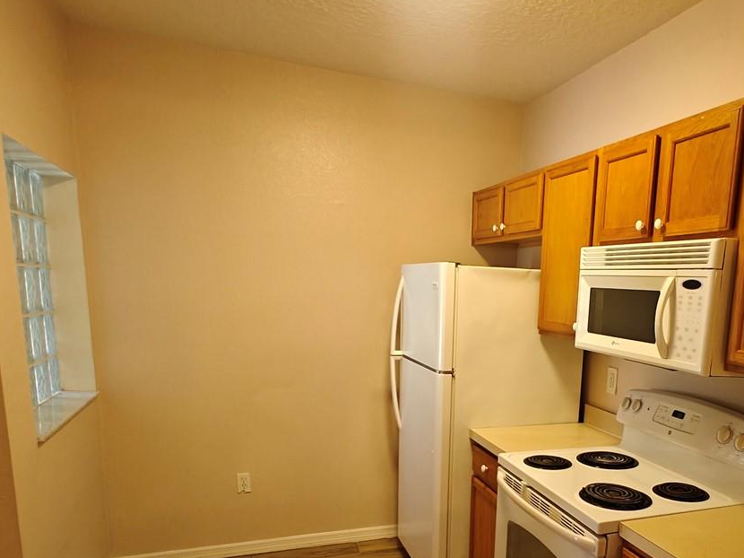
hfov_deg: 63.7
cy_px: 414
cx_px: 497
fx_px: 580
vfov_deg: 49.4
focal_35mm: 27
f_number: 2.2
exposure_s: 1/30
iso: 250
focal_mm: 2.62
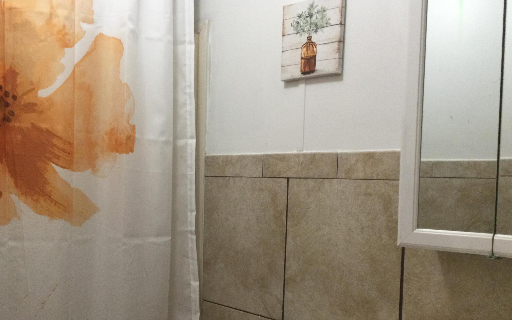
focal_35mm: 39
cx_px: 252
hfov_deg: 50.4
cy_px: 200
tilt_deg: -3.5
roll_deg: -3.0
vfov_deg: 32.6
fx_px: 544
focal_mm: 3.3
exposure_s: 1/30
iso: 100
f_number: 2.4
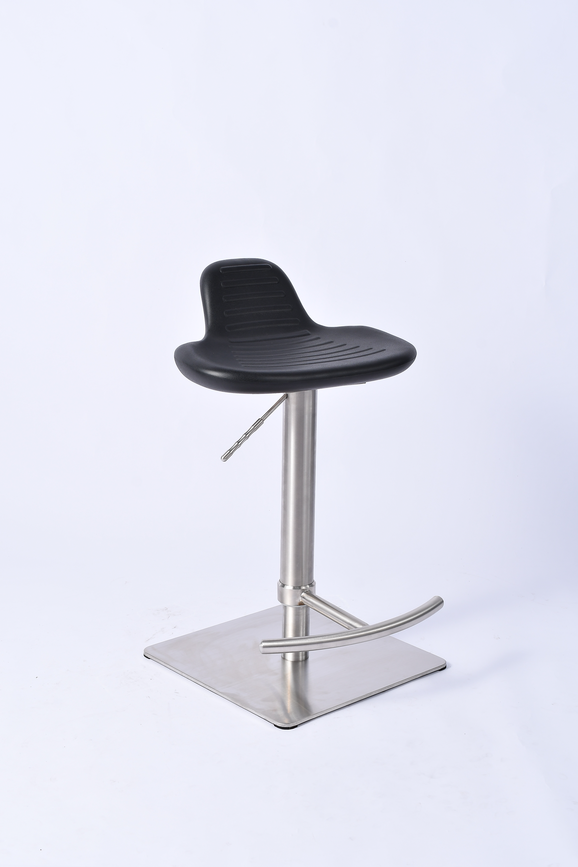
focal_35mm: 60
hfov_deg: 22.6
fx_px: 1445
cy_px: 434
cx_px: 289
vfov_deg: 33.4
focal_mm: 40
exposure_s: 1/100
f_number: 10
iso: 125
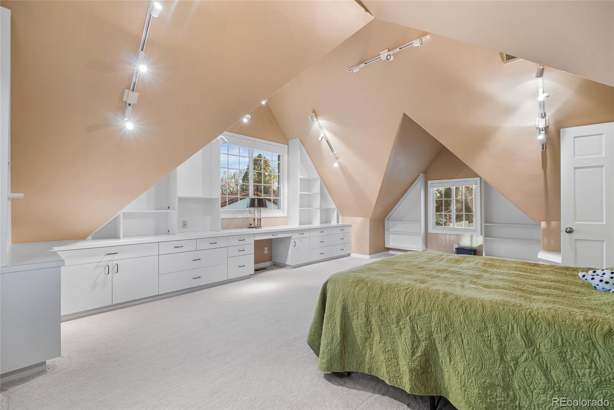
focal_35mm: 16
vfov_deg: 73.8
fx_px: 273
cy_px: 205
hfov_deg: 96.7
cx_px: 307
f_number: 8
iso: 200
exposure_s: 1.6
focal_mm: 16
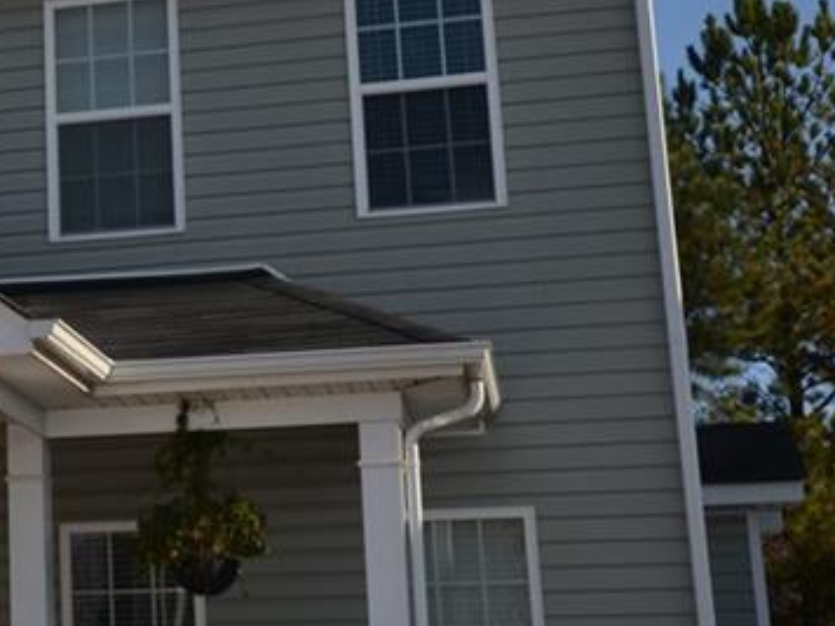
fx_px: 2002
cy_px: 237
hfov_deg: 21.7
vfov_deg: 17.8
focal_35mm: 83
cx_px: -183
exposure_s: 1/200
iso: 100
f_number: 10
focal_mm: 20
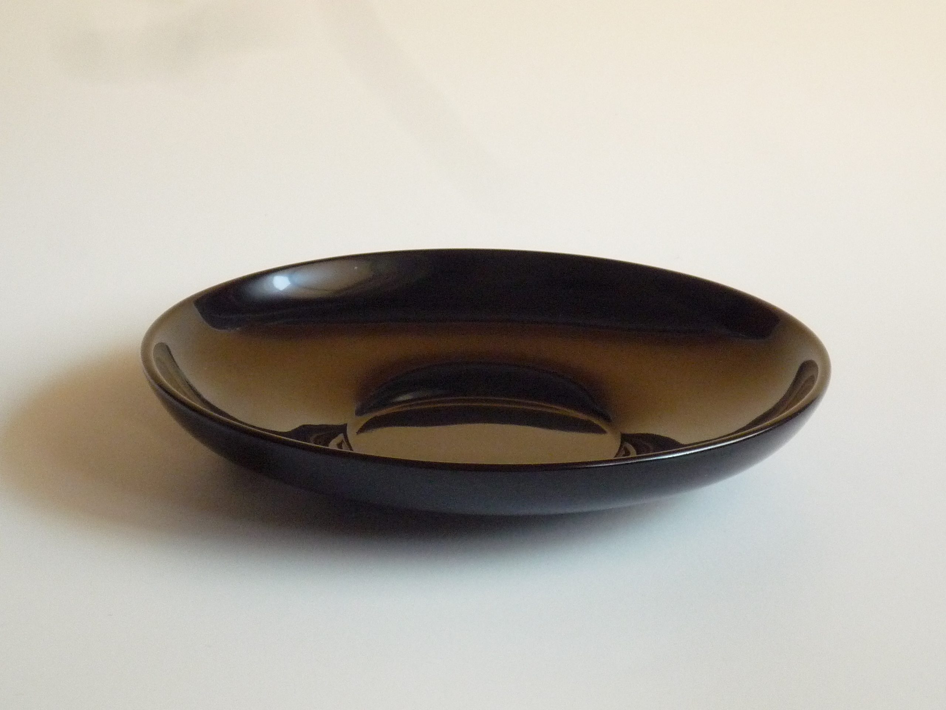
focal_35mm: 124
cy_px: 355
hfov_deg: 15.9
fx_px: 3389
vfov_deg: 12.0
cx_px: 473
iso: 400
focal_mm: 15.2
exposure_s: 1/25
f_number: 5.5
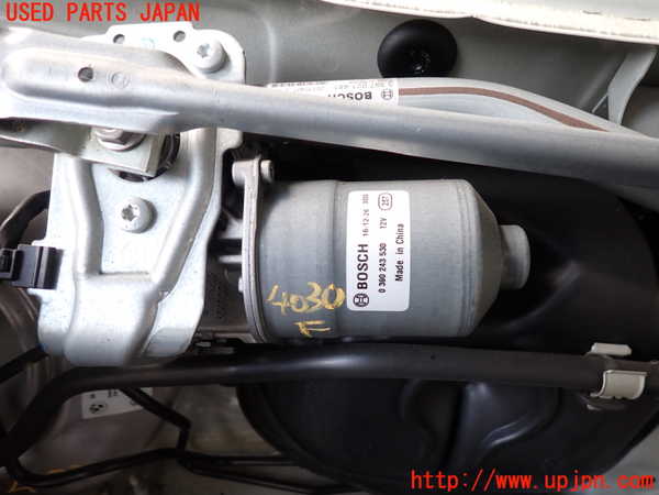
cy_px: 248
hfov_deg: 69.4
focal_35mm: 25
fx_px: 476
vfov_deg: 54.9
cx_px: 330
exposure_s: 1/60
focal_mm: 4.5
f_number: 2
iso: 200
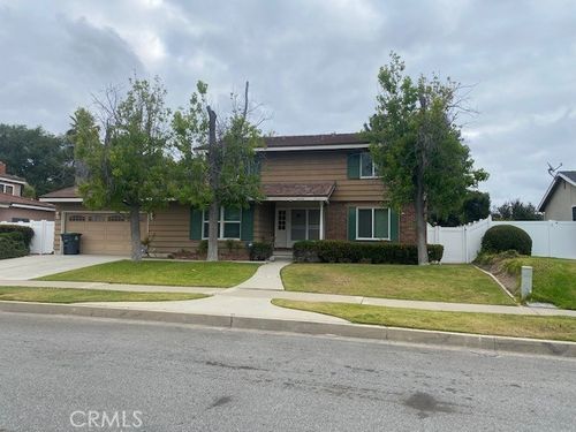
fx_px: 433
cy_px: 216
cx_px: 288
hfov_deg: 67.3
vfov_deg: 53.1
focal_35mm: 26
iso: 32
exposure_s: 1/1543
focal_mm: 4.25
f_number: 1.8
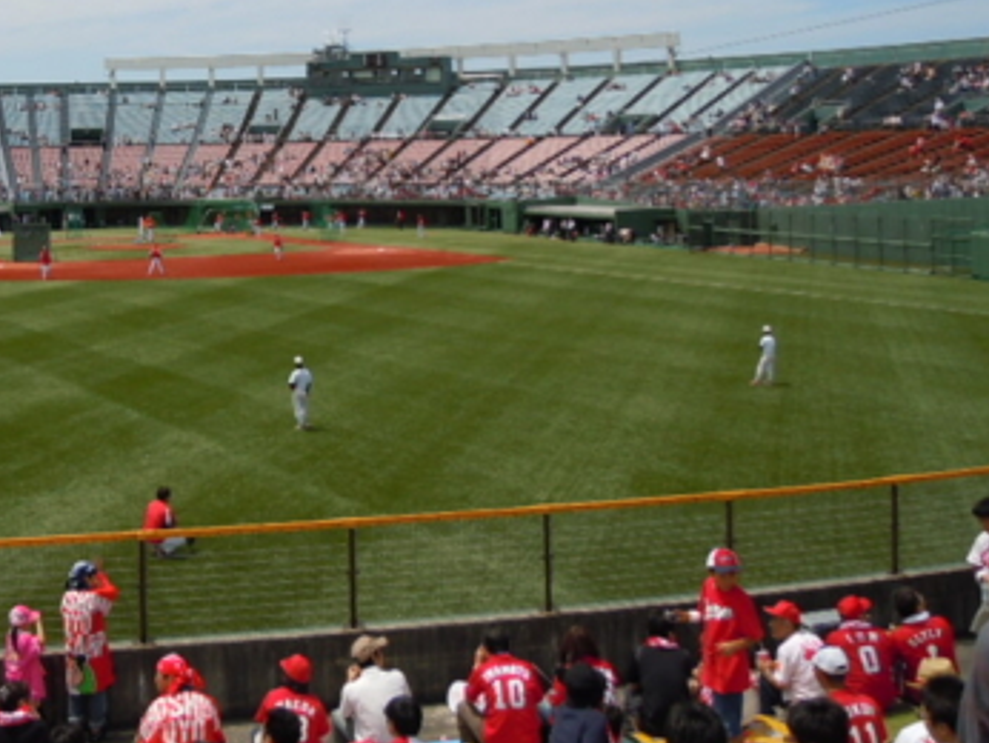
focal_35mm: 52
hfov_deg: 35.1
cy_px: 109
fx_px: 1487
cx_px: 143
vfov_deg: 27.3
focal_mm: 5.4
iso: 100
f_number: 7
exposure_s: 1/400
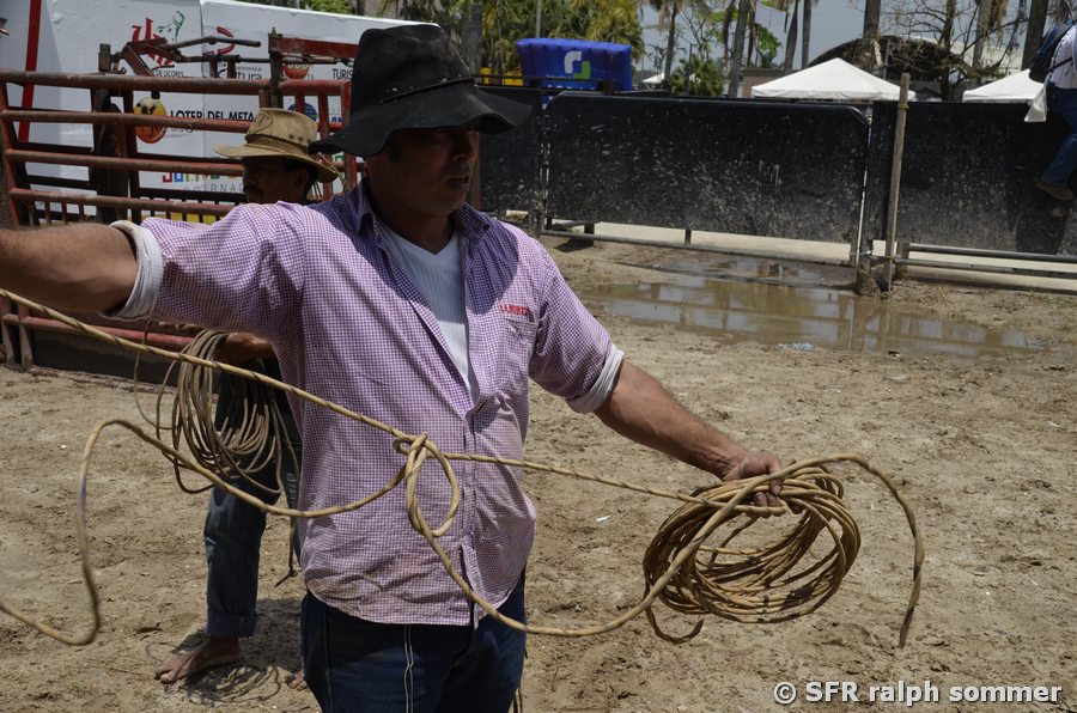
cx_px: 538
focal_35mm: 48
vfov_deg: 27.9
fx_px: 1433
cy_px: 356
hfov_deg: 41.2
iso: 200
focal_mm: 32
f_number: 11
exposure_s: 1/500
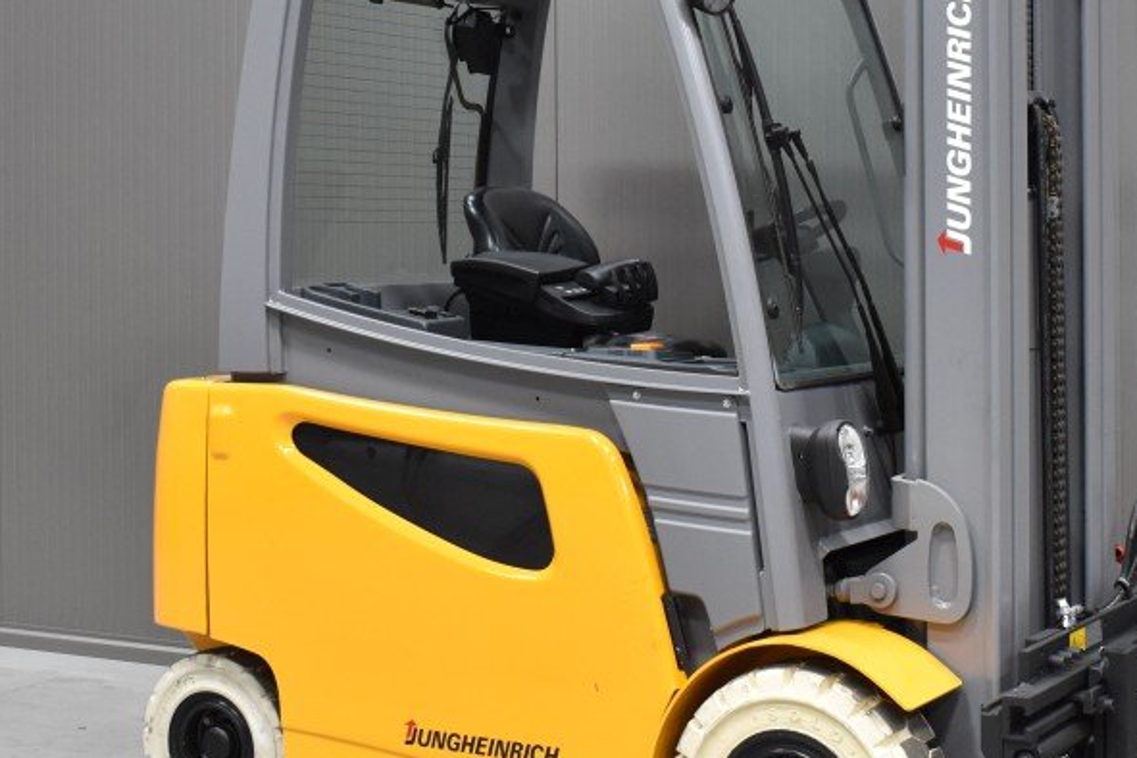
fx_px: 2116
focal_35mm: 67
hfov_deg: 29.9
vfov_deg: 20.2
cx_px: 750
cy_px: 240
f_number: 5
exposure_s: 1/50
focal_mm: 22
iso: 1250
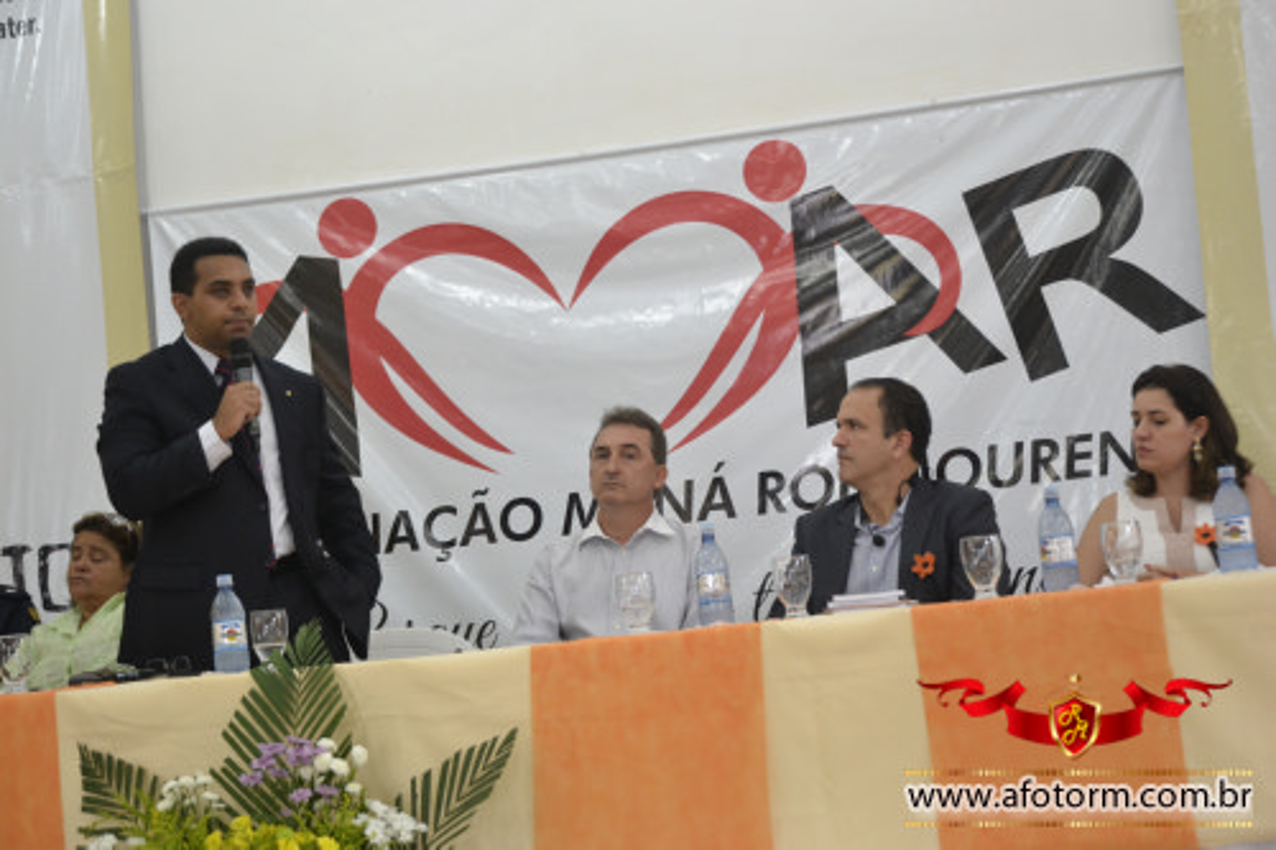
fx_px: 2551
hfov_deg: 28.1
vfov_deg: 18.9
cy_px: 425
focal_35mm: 72
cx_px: 638
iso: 1600
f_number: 4.8
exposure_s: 1/100
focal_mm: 48
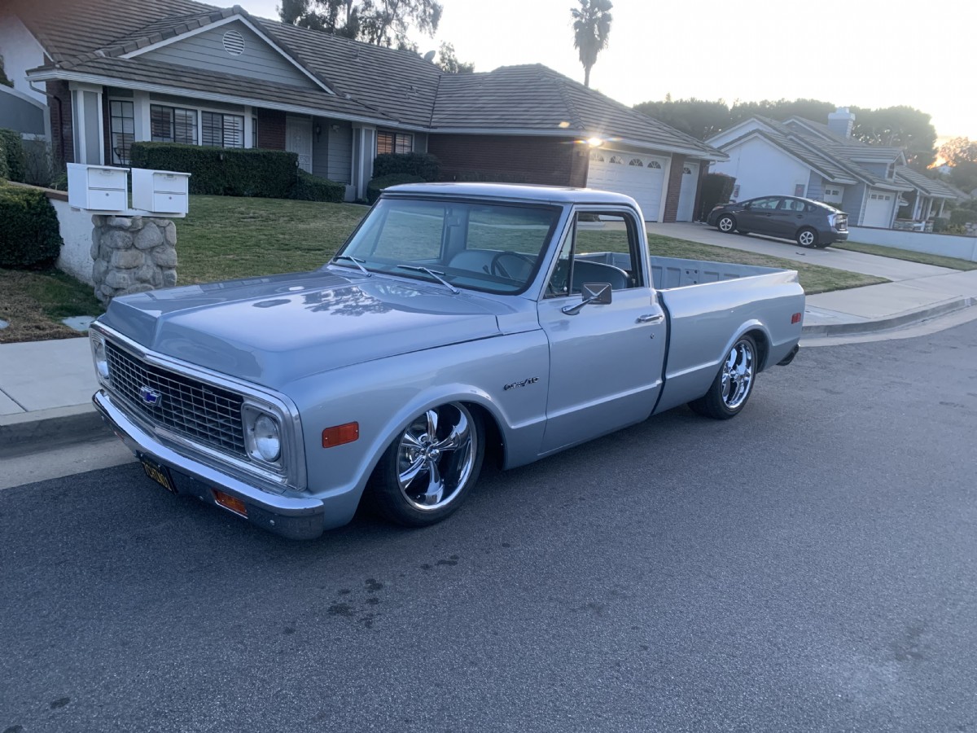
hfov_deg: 67.3
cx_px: 488
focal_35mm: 26
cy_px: 366
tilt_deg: -13.5
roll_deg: -4.2
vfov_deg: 53.1
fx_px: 734
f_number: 1.8
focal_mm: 4.25
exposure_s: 1/60
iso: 200
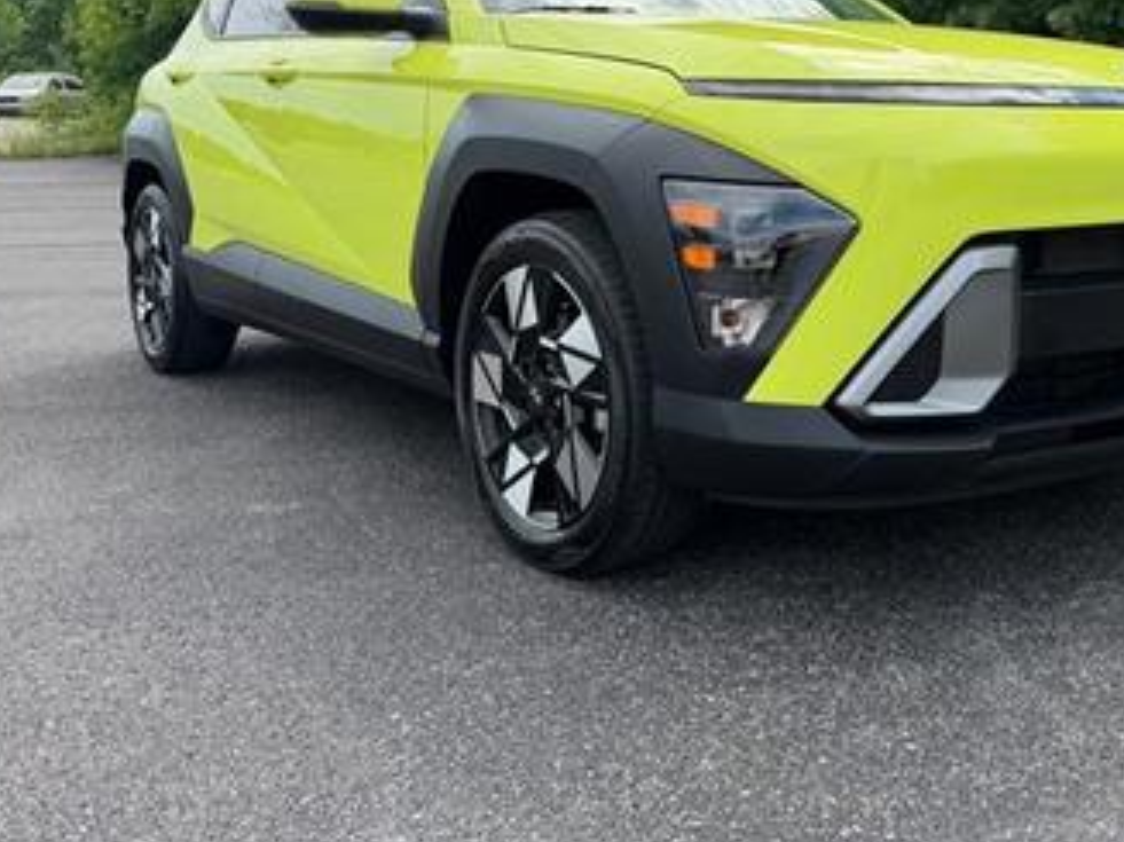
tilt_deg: -8.0
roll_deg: -0.3
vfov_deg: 37.9
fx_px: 1201
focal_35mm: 37
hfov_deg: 49.2
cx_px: 763
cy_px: 230
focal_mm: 6.76
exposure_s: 1/3021
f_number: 1.78
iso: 100
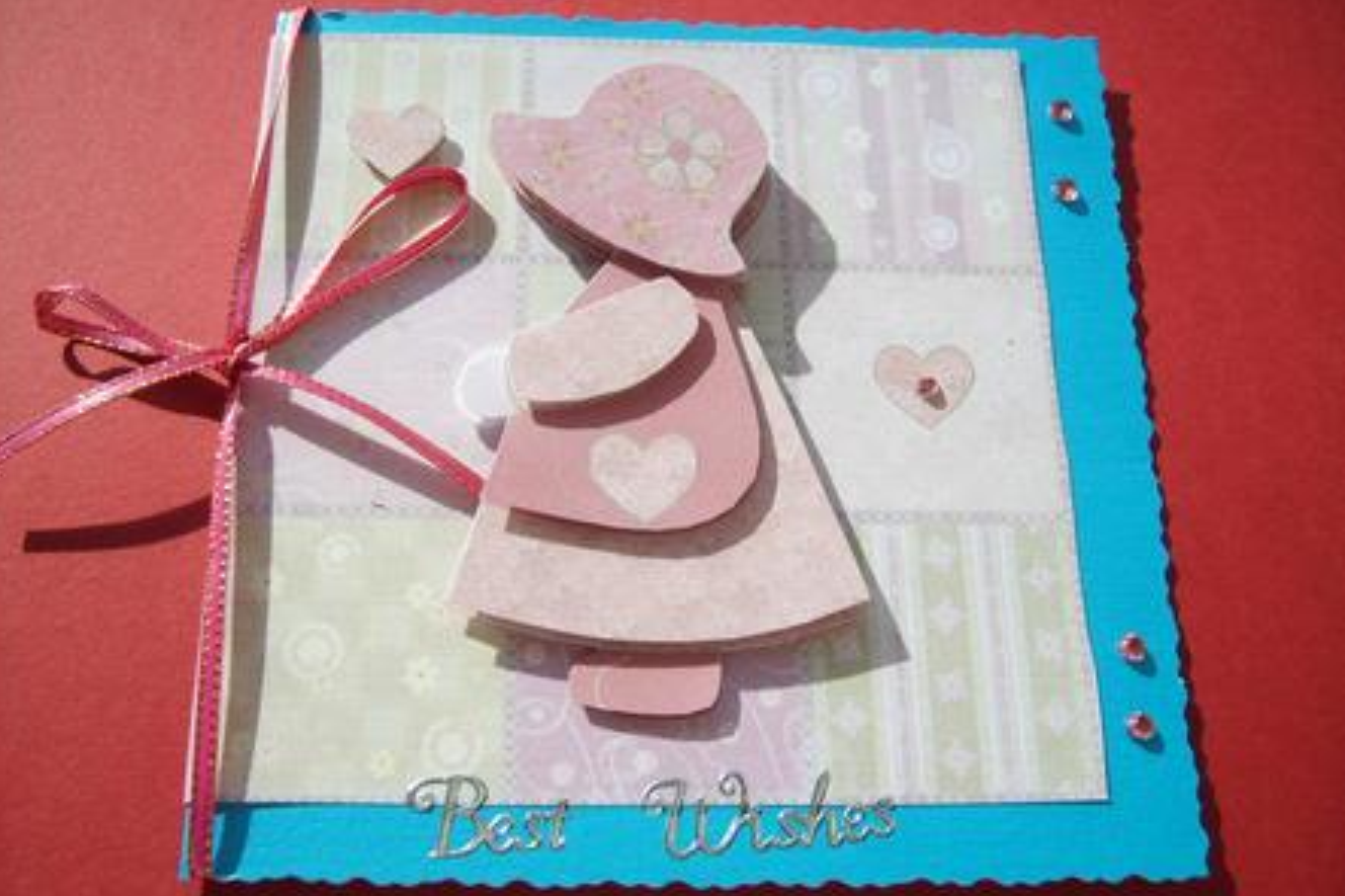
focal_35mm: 37
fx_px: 1382
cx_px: 665
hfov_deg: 51.9
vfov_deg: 35.9
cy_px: 437
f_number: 7.1
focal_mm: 5.8
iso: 50
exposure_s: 1/180
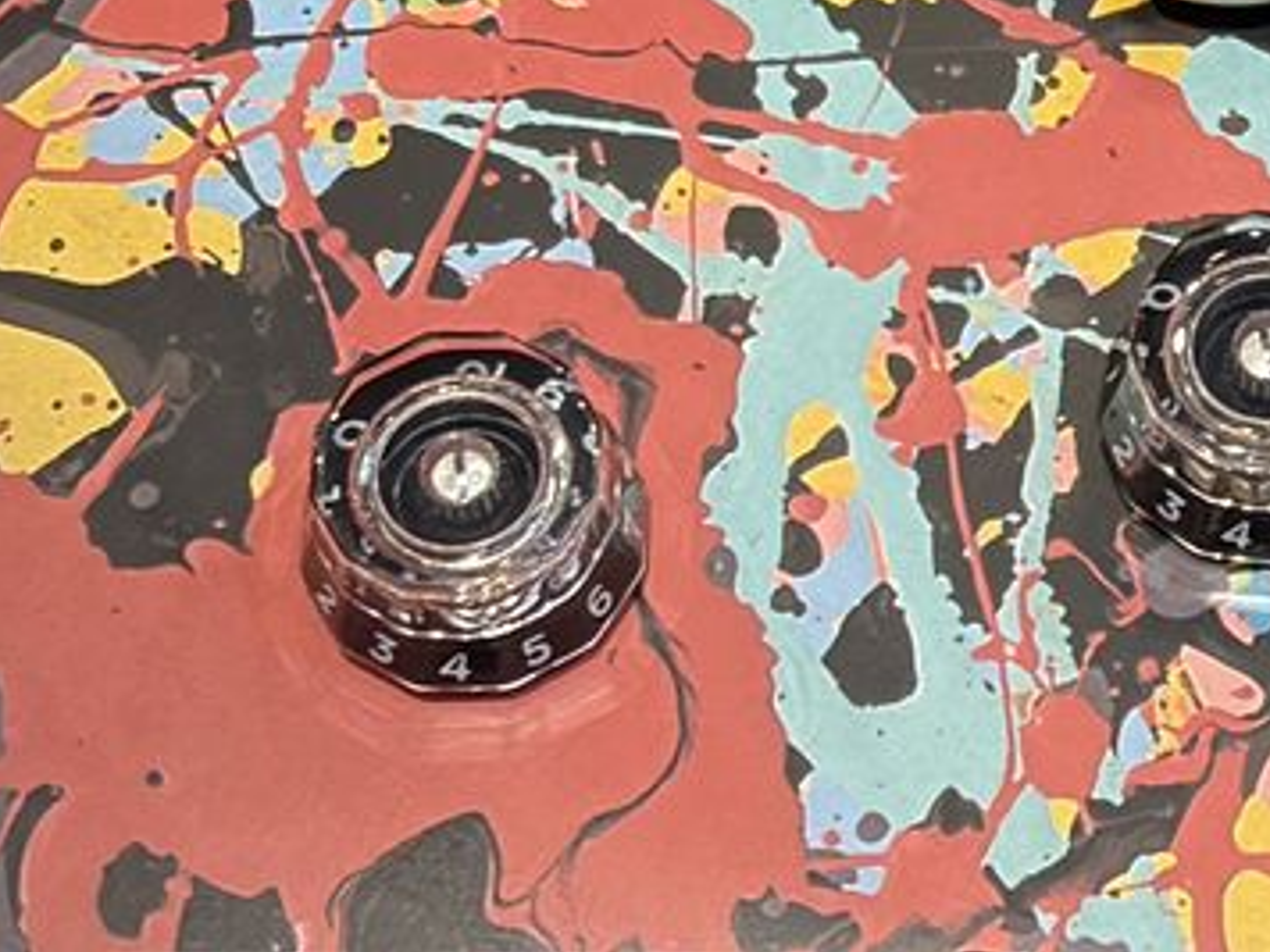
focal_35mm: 187
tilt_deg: -57.4
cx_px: 1762
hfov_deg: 10.3
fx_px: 6861
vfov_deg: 7.8
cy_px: -300
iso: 125
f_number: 1.6
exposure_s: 1/40
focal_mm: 5.96
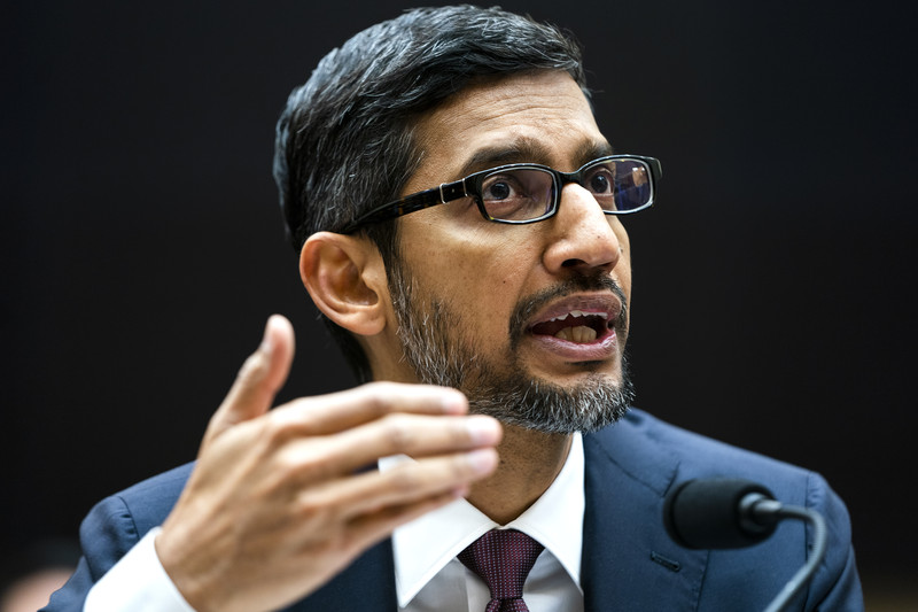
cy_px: 306
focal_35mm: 189
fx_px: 4818
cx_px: 459
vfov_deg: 7.3
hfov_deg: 10.9
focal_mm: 189
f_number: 2.8
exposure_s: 1/250
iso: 800
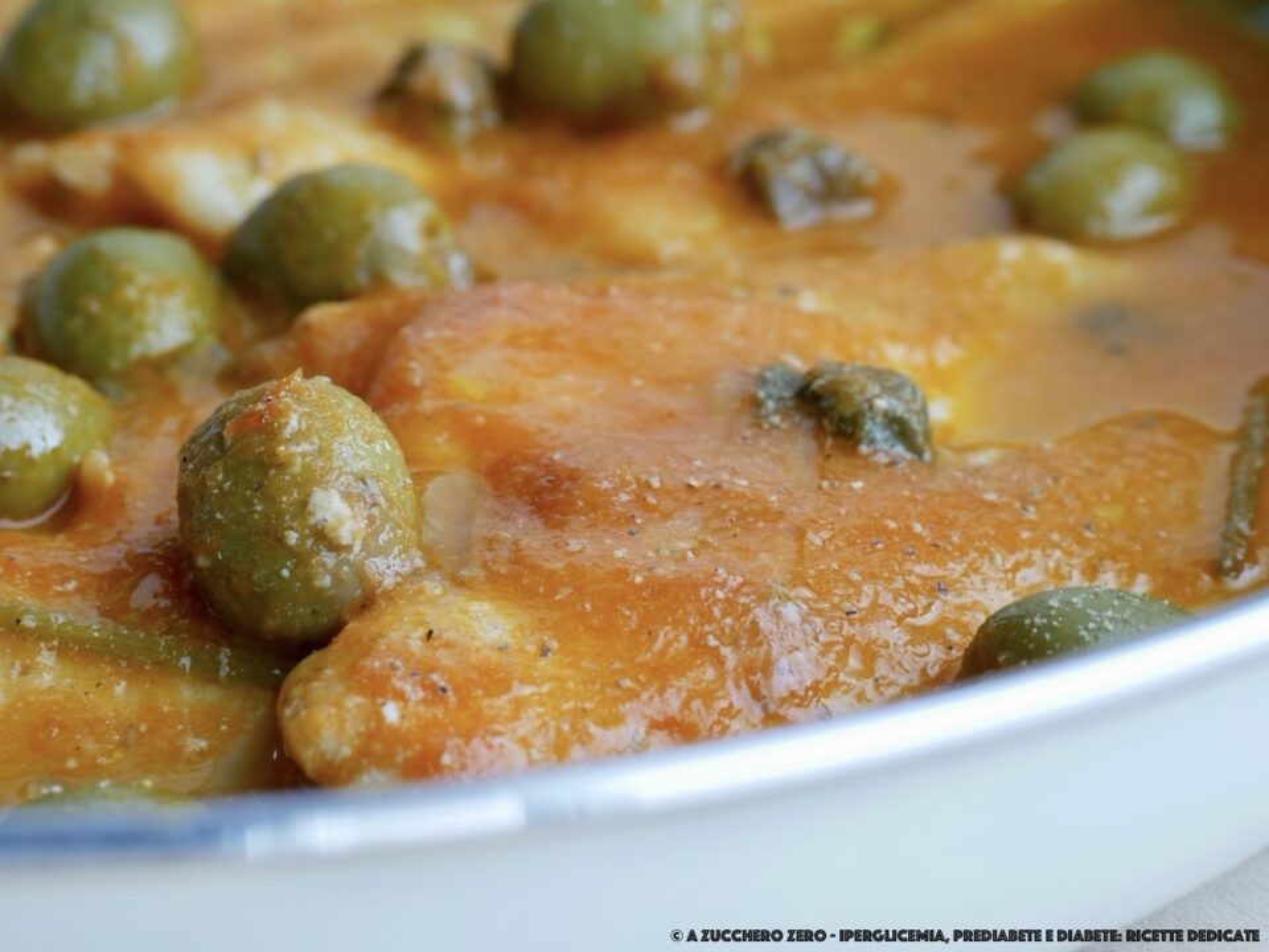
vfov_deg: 17.2
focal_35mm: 86
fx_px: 3153
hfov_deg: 22.8
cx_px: 634
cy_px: 476
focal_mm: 43
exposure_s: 1/3.2
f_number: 5.6
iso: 200
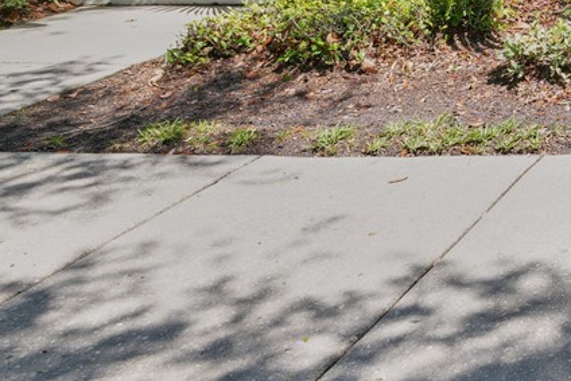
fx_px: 888
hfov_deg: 24.1
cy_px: -290
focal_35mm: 56
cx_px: 939
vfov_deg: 19.0
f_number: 5.6
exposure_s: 1/200
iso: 100
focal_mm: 14
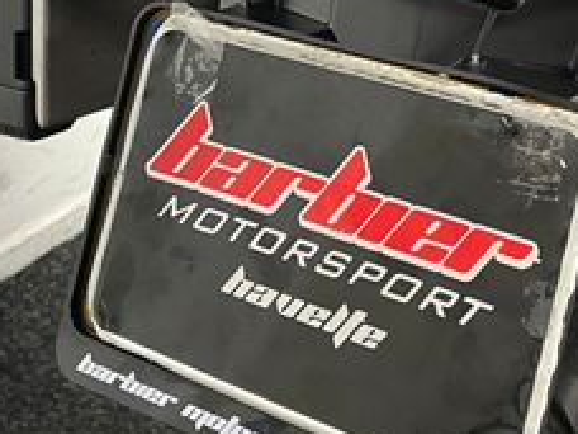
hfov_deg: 26.6
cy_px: 20
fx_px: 1219
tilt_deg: -24.0
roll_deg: -6.3
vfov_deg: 19.7
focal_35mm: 73
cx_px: 375
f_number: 1.6
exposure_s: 1/33
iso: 400
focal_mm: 5.1
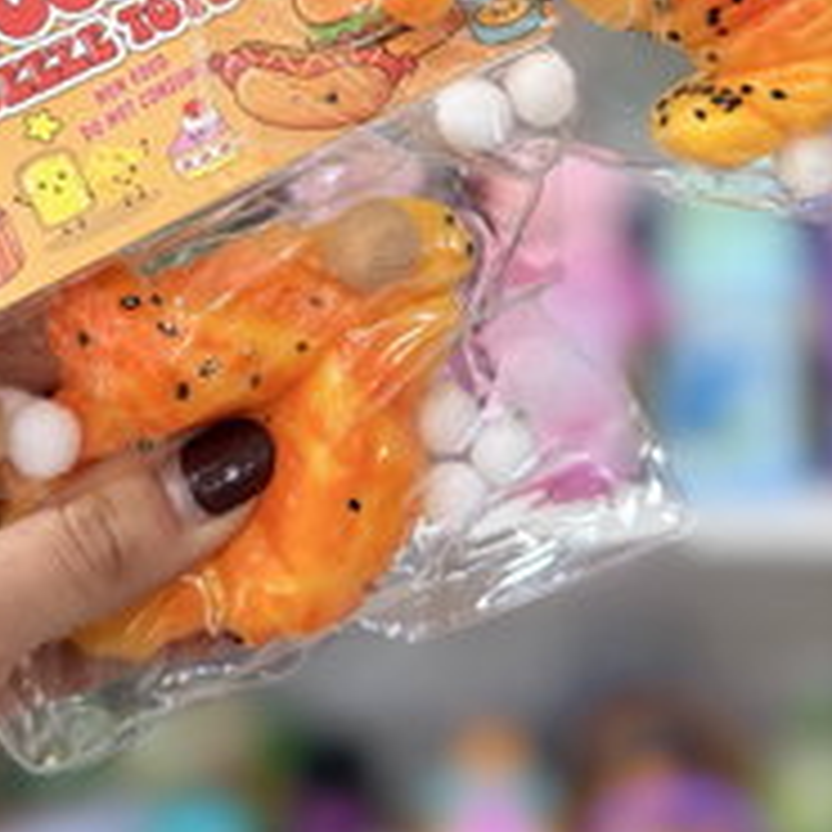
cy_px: 79
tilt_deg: -1.3
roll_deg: -0.1
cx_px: 373
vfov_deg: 27.1
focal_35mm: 61
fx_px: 1659
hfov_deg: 28.1
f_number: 1.78
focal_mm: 6.76
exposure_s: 1/50
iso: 250
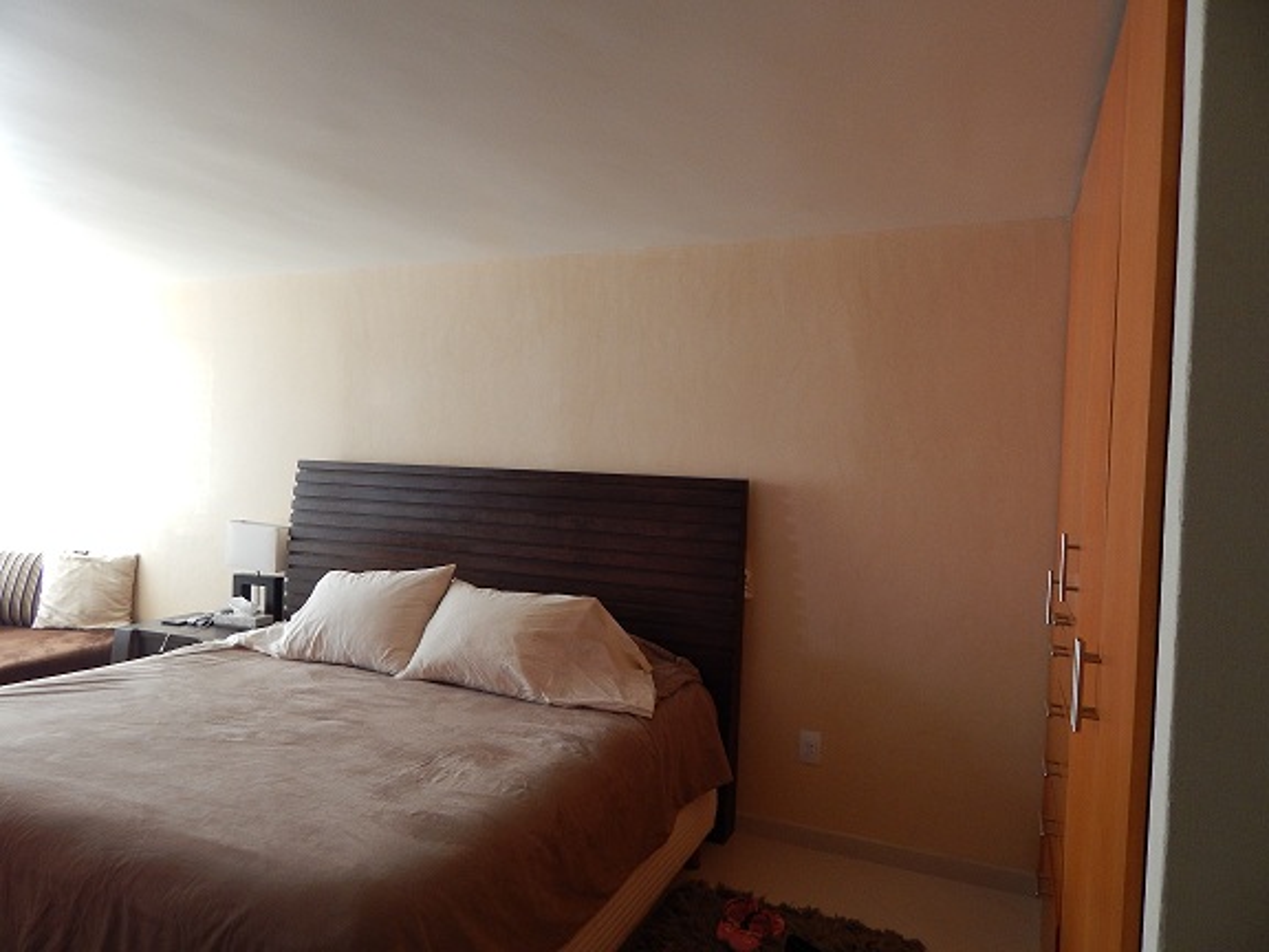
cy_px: 476
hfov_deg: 73.9
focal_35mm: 23
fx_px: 843
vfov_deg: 58.9
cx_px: 634
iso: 180
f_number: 3
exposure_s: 1/30
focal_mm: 4
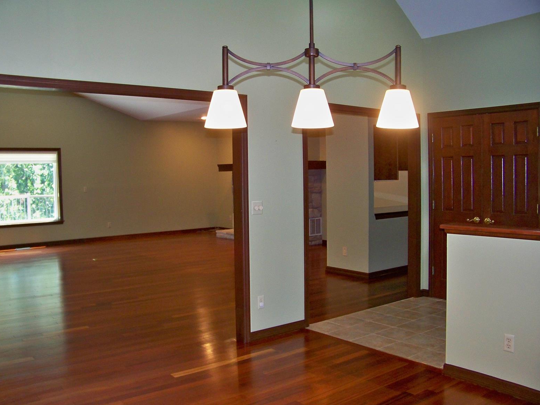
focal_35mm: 34
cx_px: 264
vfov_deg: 41.8
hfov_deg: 53.9
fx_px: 530
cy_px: 203
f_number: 2.8
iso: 200
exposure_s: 1/30
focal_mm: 5.85
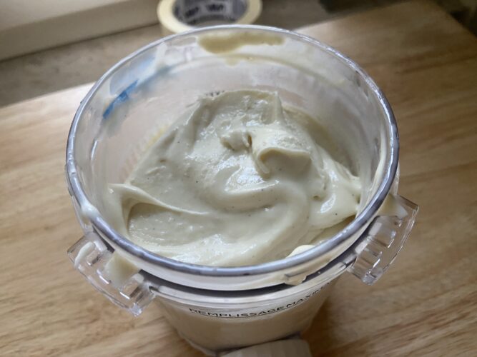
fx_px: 358
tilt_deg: -56.3
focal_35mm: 26
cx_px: 238
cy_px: 178
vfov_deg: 53.0
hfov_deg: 67.3
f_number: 1.8
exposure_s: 1/60
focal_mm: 4.25
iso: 320
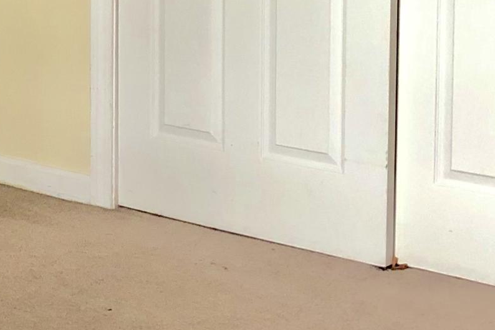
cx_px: -61
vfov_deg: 12.1
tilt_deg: -2.0
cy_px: -82
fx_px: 1512
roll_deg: -0.3
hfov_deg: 17.9
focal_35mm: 110
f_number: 1.8
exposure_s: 1/15
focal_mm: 4
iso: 64
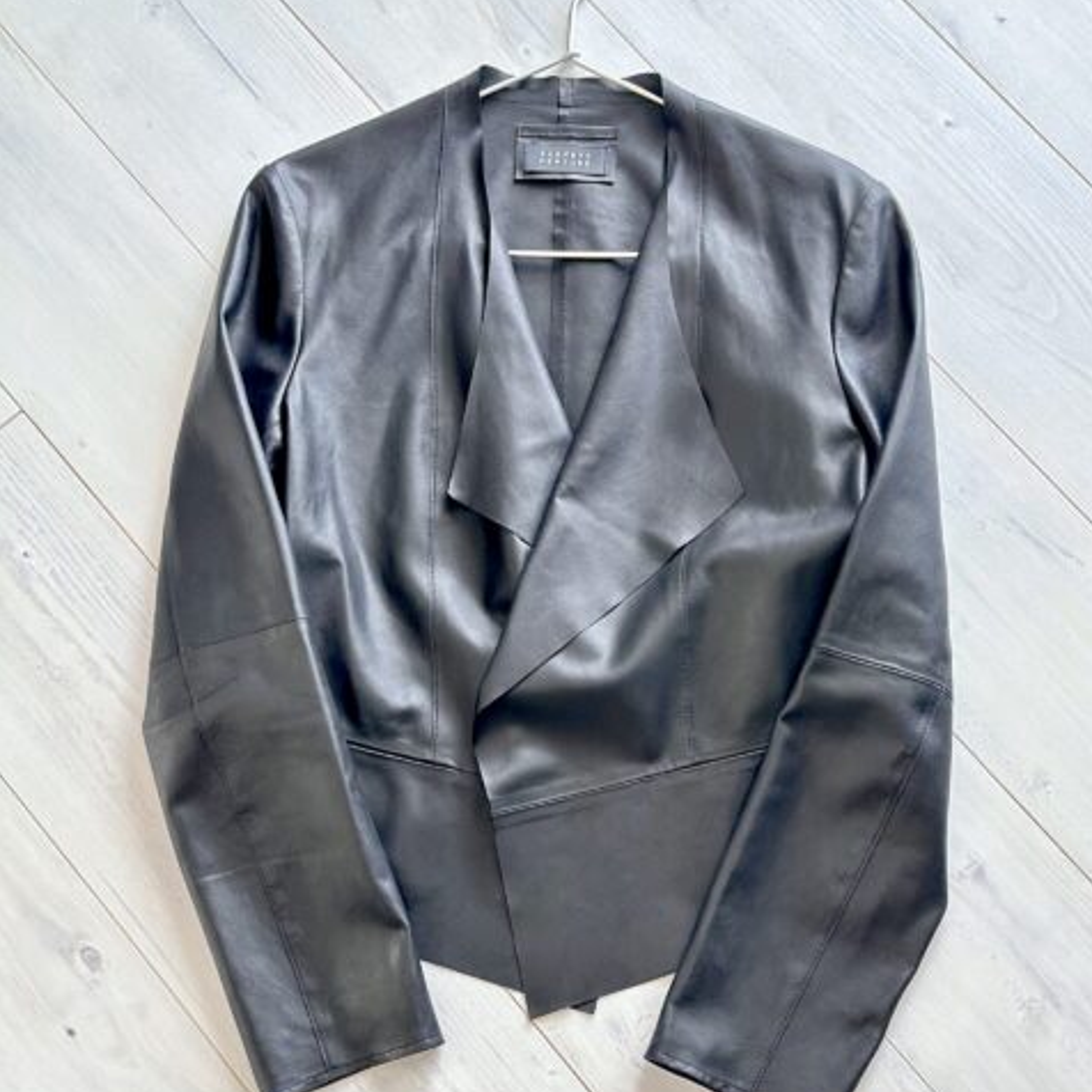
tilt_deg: -75.5
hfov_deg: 30.0
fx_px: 2034
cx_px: 548
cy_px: 574
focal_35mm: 57
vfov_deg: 30.0
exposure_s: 1/40
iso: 640
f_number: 1.78
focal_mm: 6.86
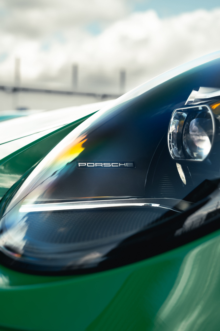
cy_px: 166
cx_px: 110
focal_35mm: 41
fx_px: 376
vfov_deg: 47.4
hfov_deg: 32.6
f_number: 4.5
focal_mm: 41
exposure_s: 1/160
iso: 100
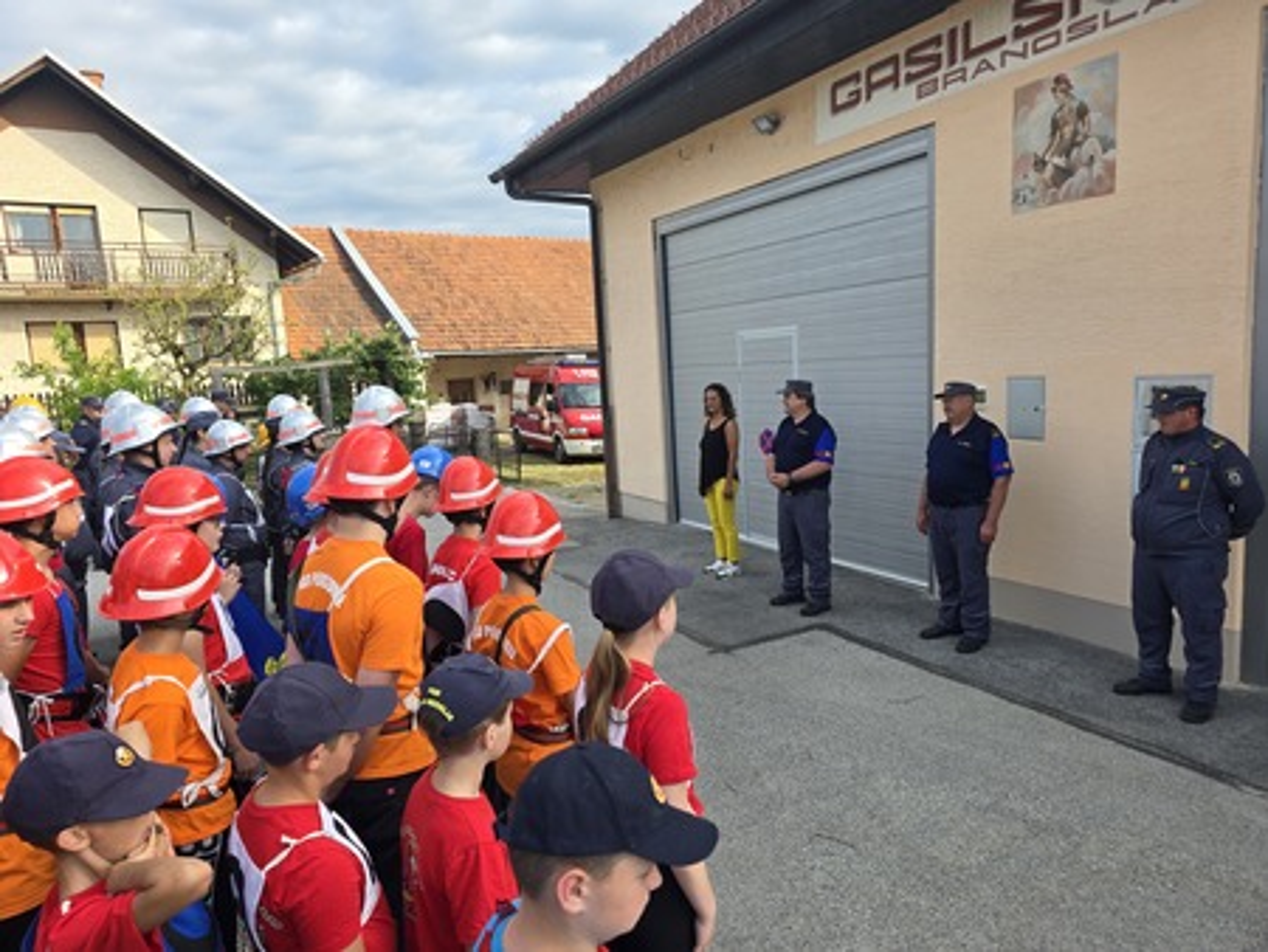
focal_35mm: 23
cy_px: 476
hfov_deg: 73.9
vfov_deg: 58.9
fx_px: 843
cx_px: 634
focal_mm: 6.3
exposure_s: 1/303
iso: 12
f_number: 1.7
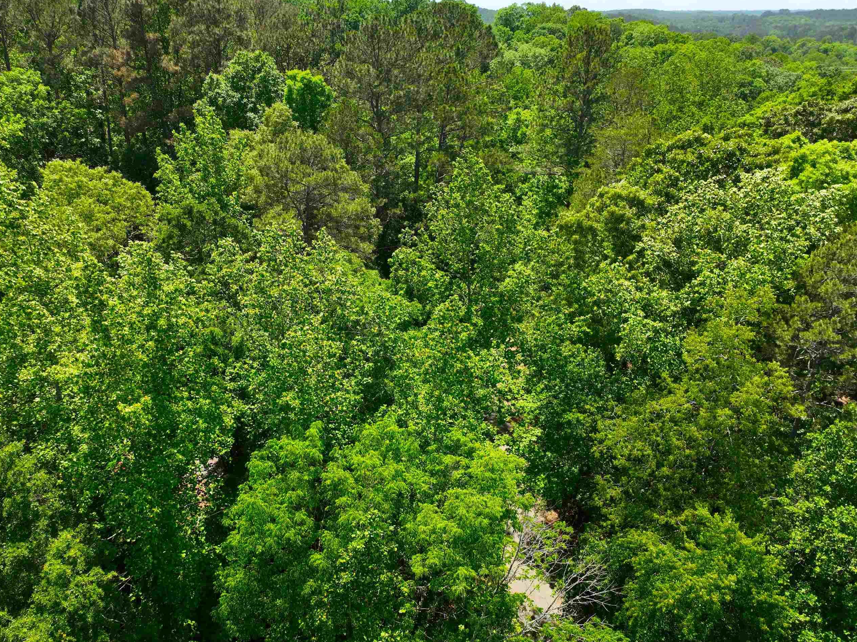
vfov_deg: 48.2
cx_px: 389
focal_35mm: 29
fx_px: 718
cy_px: 337
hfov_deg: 61.6
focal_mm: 12.29
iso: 140
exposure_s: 1/200
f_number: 2.8
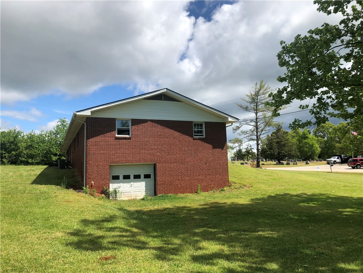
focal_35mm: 29
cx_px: 182
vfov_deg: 48.2
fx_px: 304
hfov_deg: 61.7
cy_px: 136
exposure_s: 1/2315
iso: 20
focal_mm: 3.99
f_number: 1.8
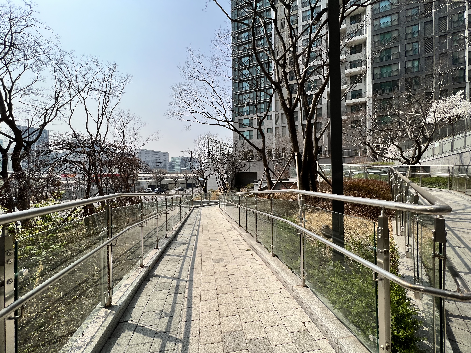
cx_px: 236
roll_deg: +0.6
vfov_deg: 89.9
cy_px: 176
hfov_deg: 106.2
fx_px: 177
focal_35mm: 13
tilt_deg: +0.1
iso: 32
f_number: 1.8
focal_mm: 1.57
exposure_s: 1/1623
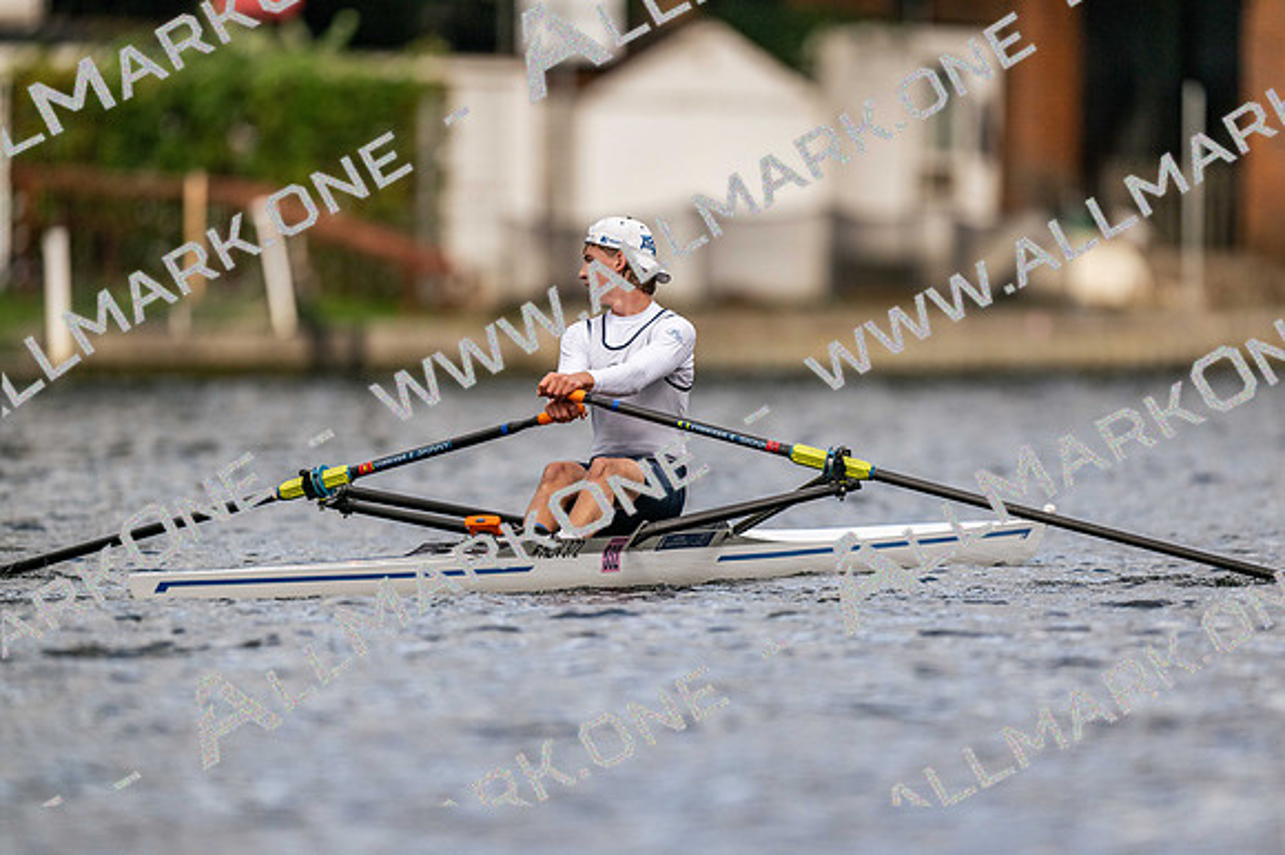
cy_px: 428
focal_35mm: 600
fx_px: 21409
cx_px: 642
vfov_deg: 2.3
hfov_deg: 3.4
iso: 500
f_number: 4
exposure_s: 1/2500
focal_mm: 600
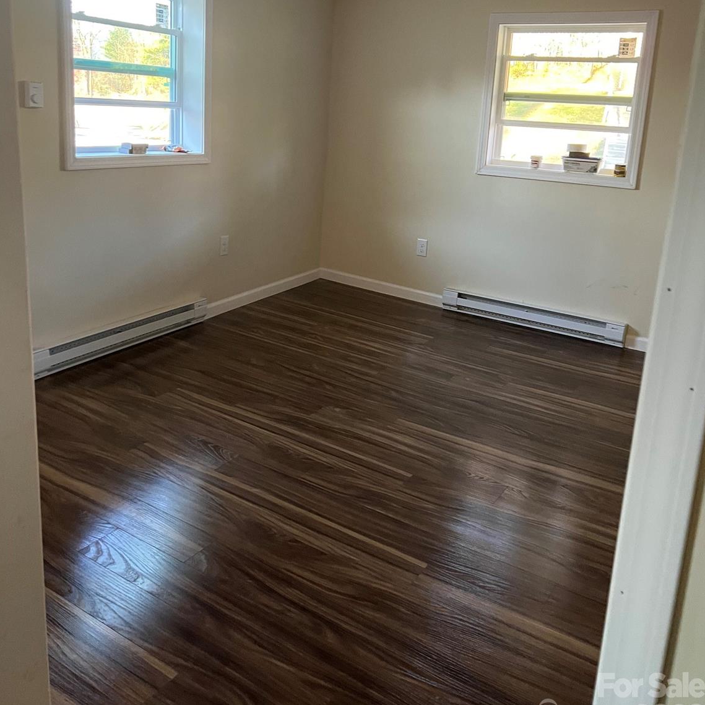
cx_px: 352
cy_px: 266
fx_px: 714
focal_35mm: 31
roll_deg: -3.2
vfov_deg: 52.0
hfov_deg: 52.5
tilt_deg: -11.8
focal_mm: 5.7
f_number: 1.5
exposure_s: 1/60
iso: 320
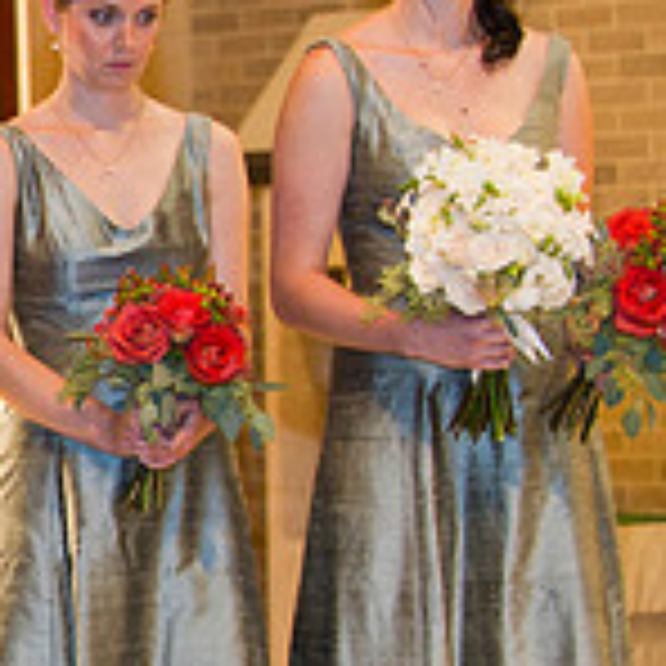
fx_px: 5072
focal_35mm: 233
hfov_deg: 7.3
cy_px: 410
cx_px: -544
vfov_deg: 7.5
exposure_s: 1/60
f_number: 2.8
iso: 1600
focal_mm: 70
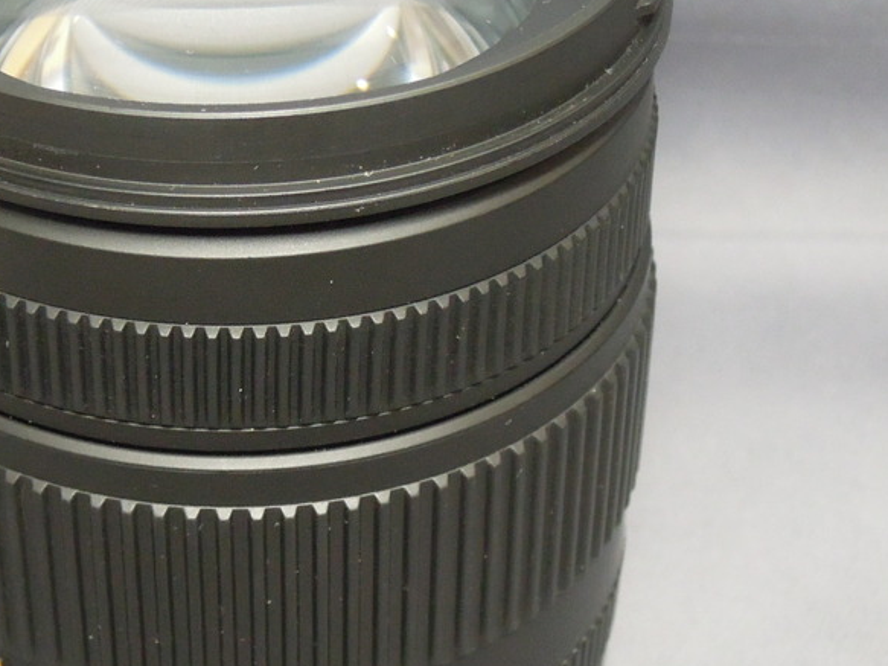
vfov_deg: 14.4
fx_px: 2642
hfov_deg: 19.0
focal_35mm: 103
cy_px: 309
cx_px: 236
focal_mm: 9
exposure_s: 1/50
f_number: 3.3
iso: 800
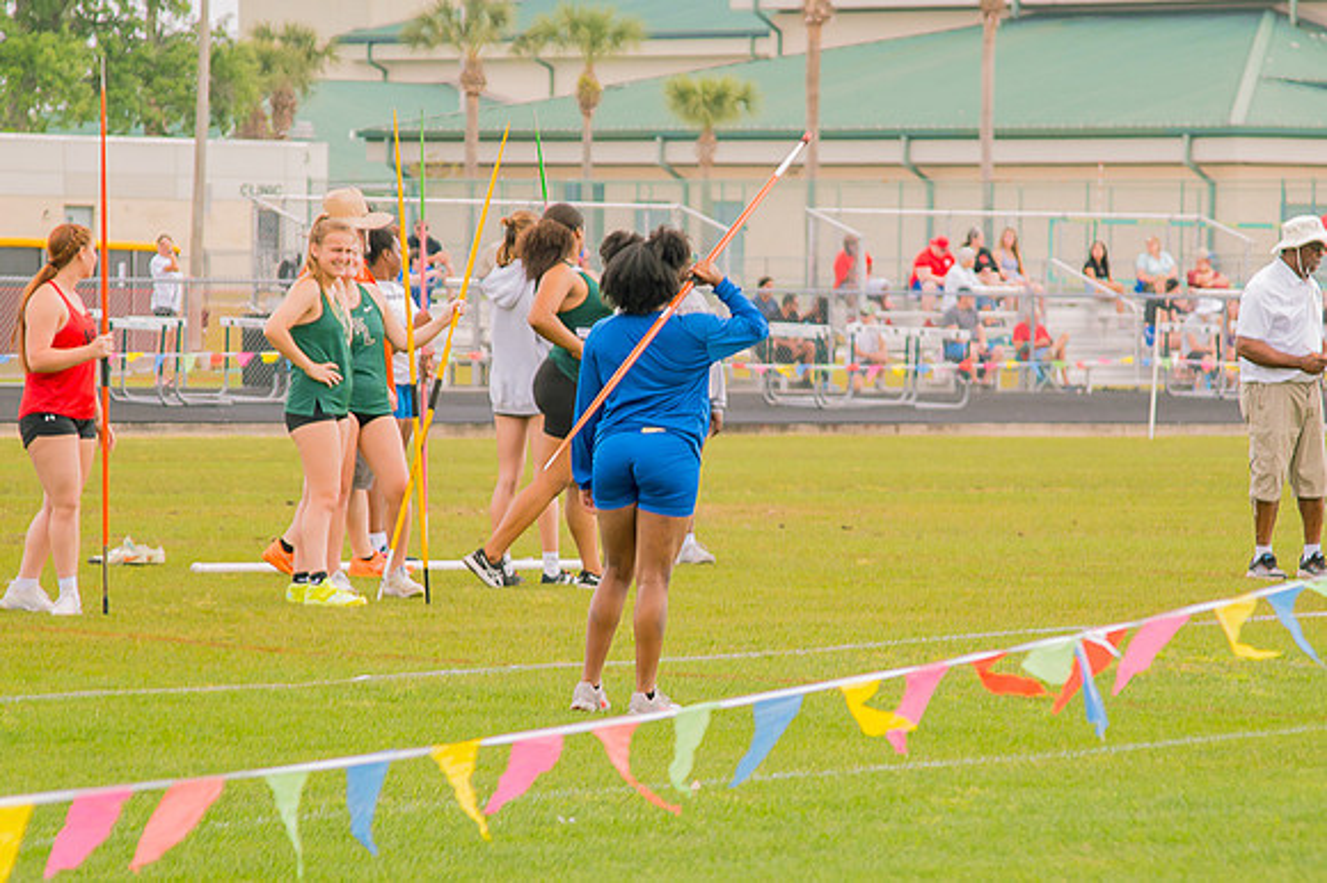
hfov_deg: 8.1
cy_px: 467
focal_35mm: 255
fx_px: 9383
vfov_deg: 5.4
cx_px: 752
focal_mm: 120
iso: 200
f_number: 4
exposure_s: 1/200
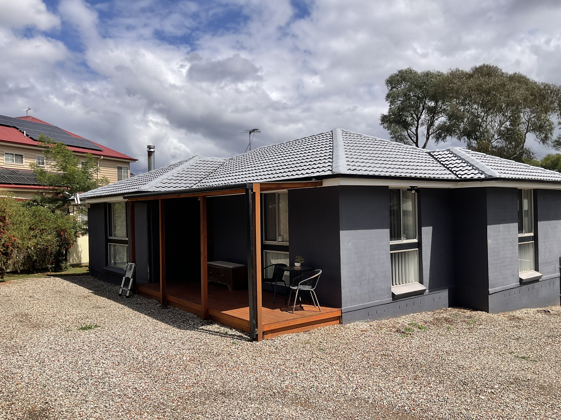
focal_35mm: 29
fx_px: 470
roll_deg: +0.3
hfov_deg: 61.7
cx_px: 280
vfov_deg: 48.2
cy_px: 210
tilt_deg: -0.5
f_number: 1.8
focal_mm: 3
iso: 16
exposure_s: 1/3125
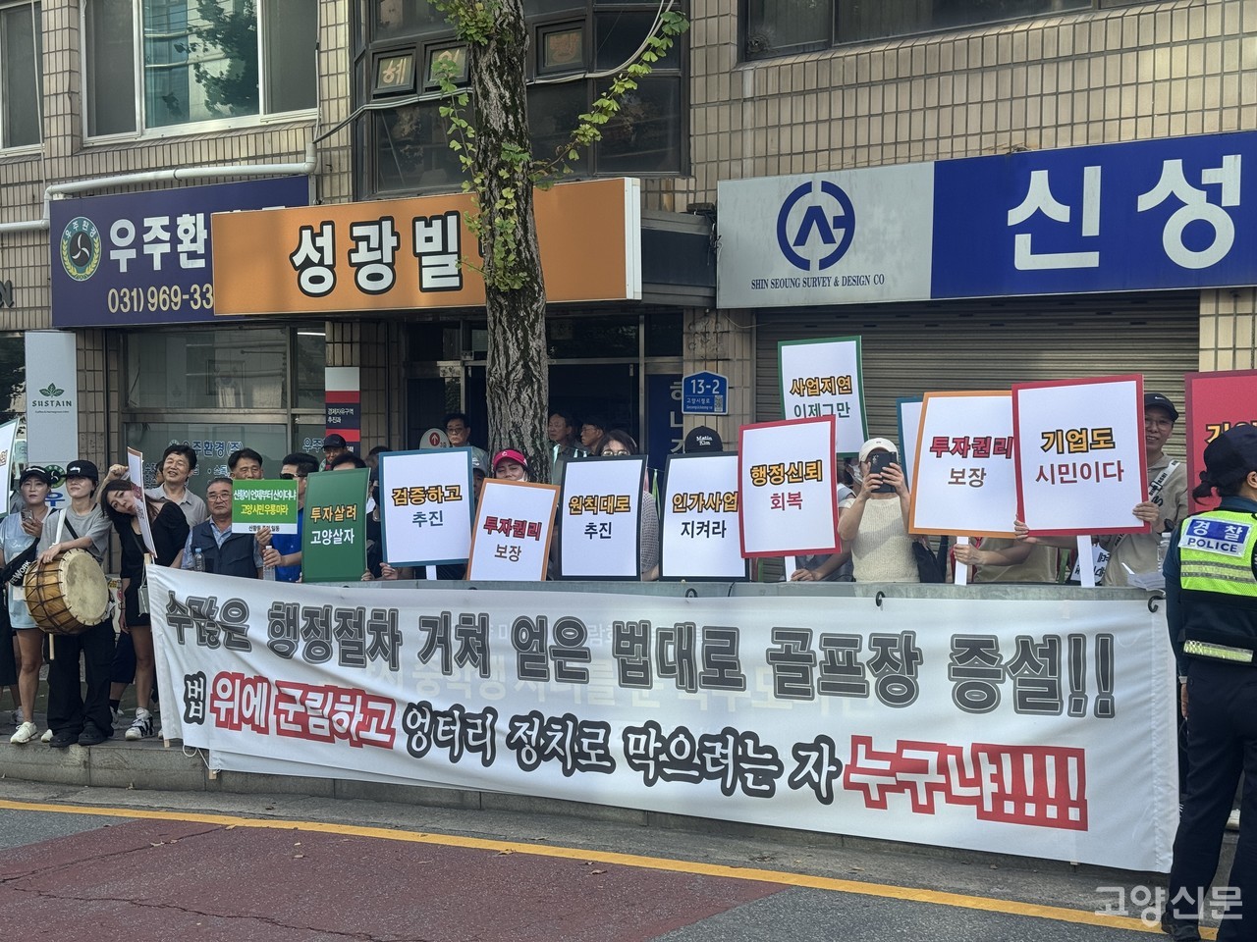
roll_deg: +0.3
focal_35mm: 48
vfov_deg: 30.3
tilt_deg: -2.0
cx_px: 628
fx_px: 1743
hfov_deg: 39.7
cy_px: 471
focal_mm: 6.76
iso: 64
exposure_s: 1/952
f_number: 1.78
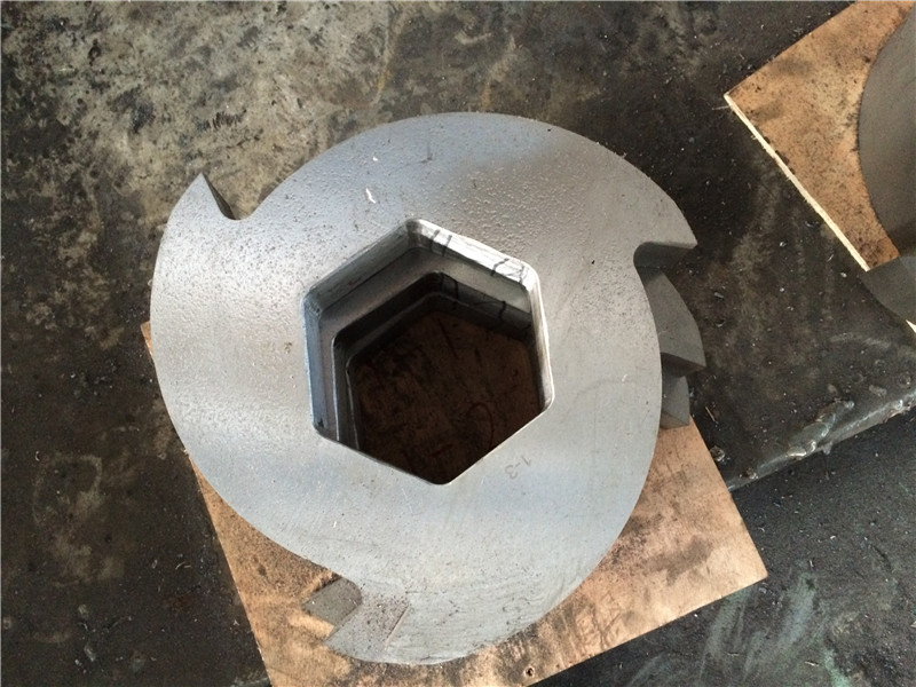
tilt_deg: -82.3
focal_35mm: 29
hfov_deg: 61.7
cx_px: 458
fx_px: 767
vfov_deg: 48.2
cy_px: 344
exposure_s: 1/17
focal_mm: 4.15
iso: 320
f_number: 2.2
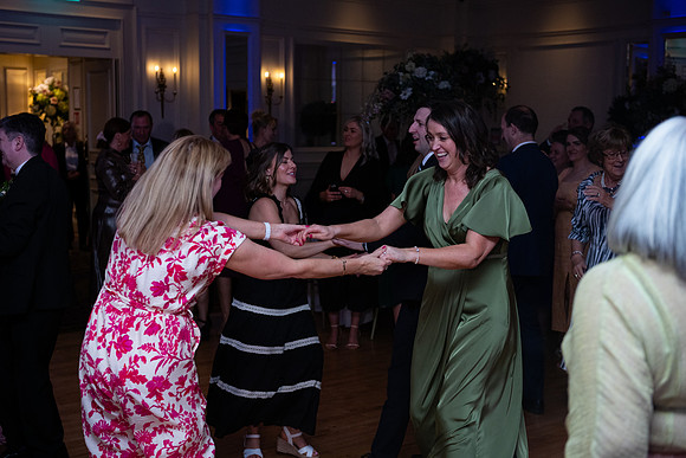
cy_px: 229
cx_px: 343
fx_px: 1048
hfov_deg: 36.2
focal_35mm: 55
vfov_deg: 24.6
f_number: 3.5
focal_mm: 55
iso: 640
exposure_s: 1/160
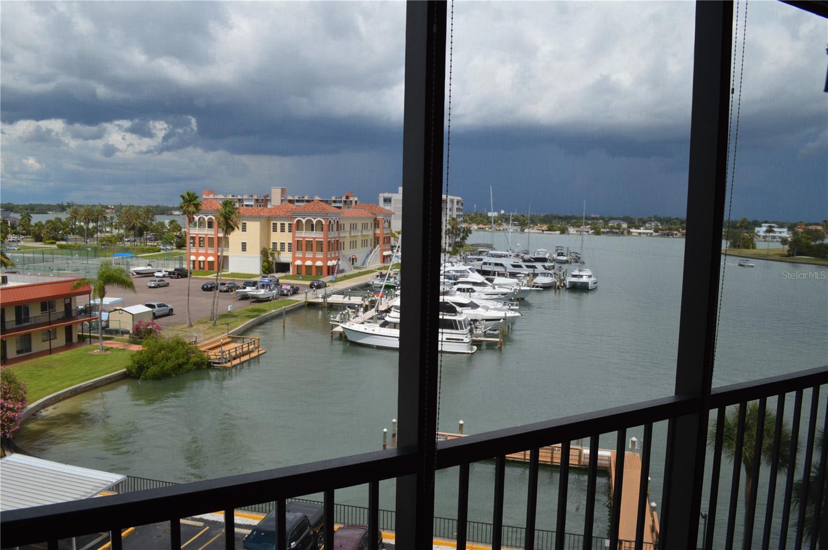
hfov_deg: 67.4
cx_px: 414
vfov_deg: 47.8
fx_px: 620
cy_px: 275
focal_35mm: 27
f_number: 8
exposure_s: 1/250
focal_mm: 18
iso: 100
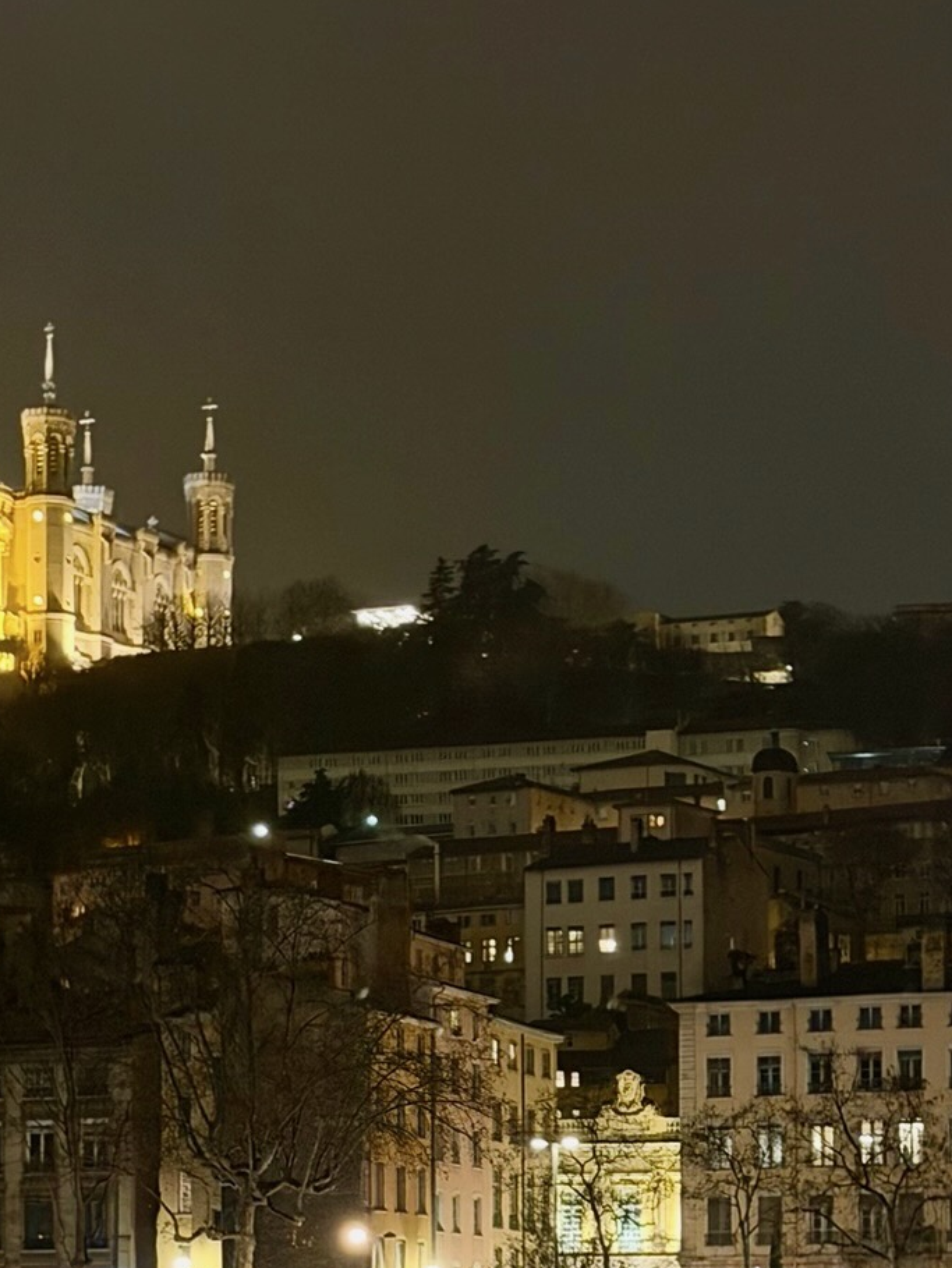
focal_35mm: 108
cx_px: 361
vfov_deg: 18.0
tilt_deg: +3.0
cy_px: 1109
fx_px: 3958
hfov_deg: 13.7
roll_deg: -2.2
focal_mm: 6.76
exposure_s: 1/20
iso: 1000
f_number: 1.78
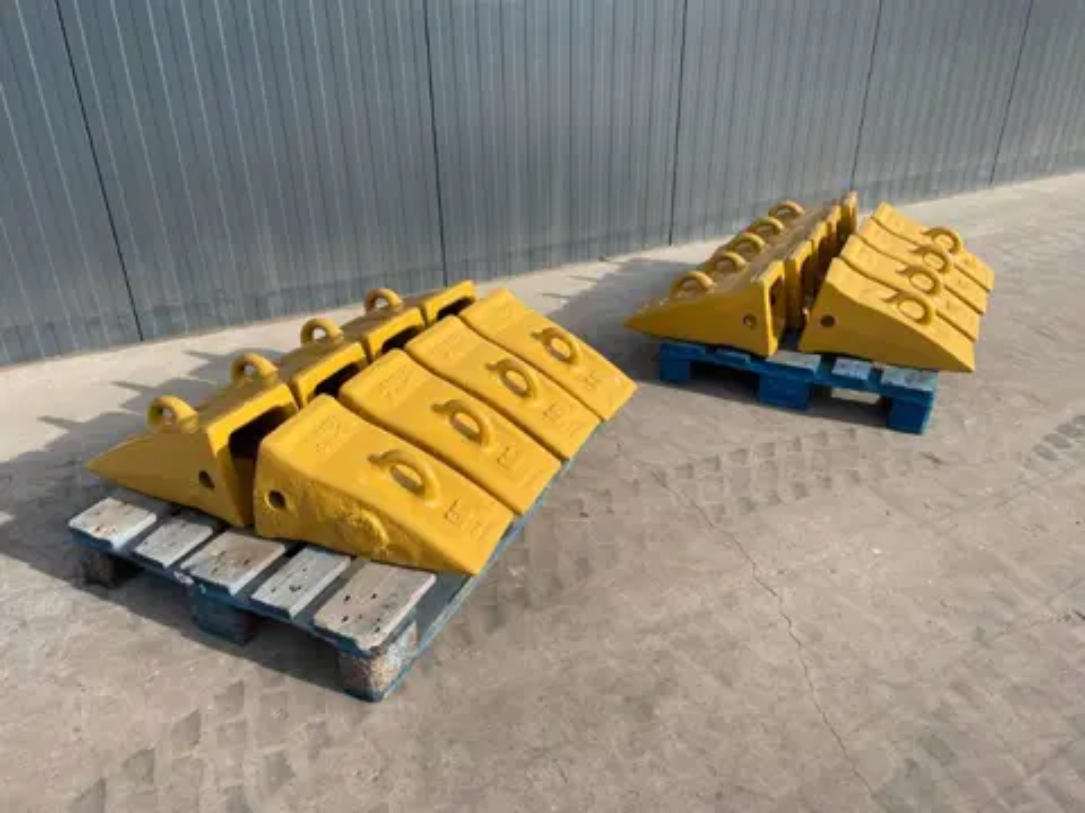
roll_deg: +0.2
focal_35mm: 26
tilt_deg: -27.3
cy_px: 406
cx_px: 542
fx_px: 815
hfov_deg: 67.3
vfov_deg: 53.1
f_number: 1.6
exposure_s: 1/1887
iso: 32
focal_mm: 4.2
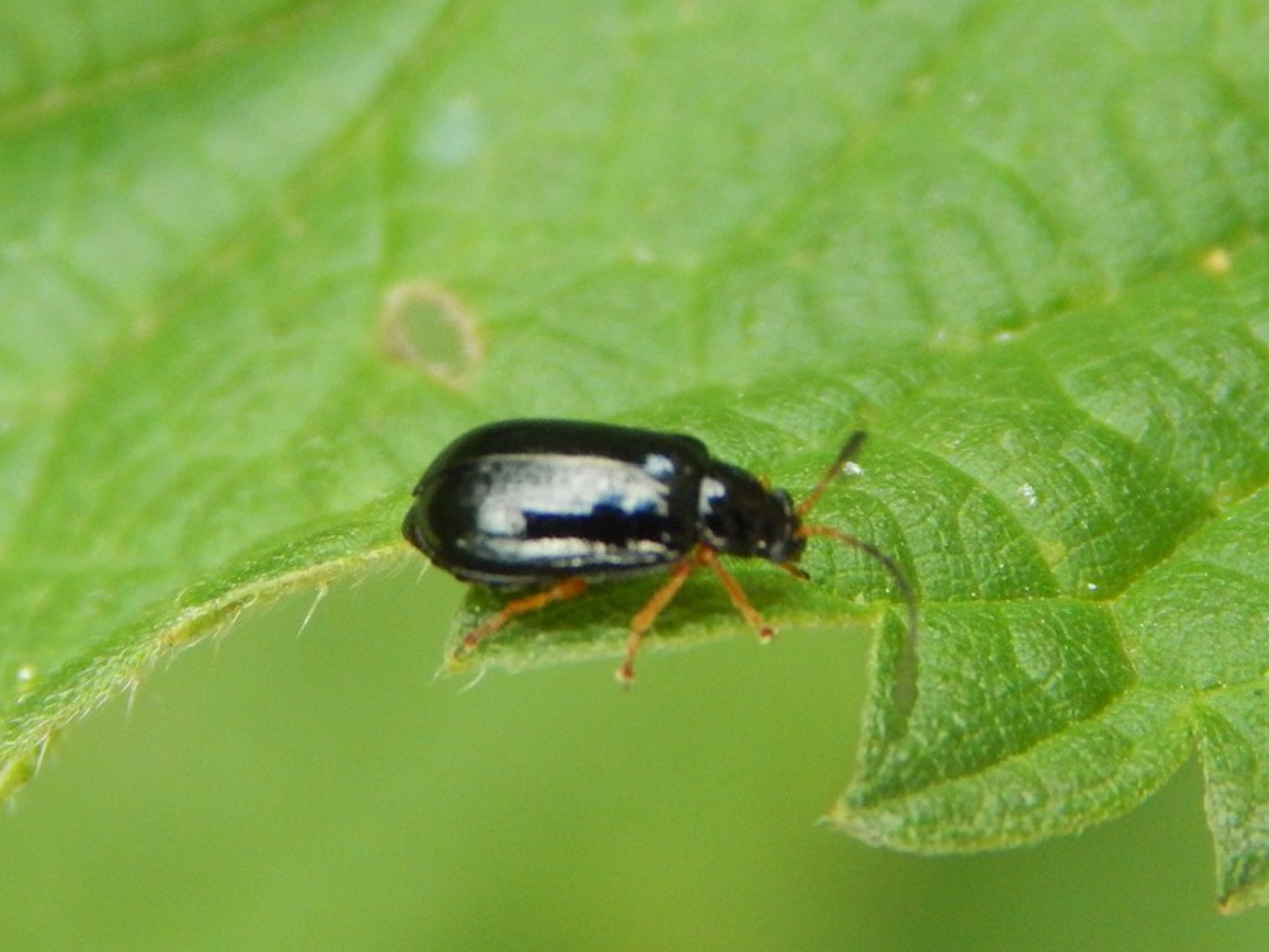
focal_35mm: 133
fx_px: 4876
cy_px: 473
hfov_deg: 14.8
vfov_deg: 11.1
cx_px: 643
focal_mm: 23.4
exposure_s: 1/100
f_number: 4.8
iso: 400
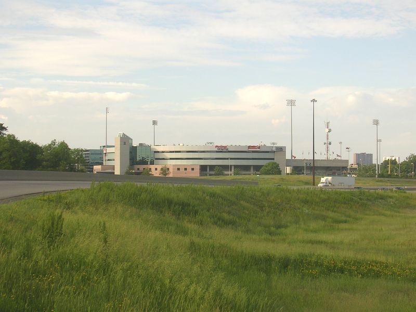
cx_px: 208
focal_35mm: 72
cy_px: 156
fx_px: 865
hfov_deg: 27.0
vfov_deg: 20.4
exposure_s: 1/457
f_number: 3.7
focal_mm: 10.9
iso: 50
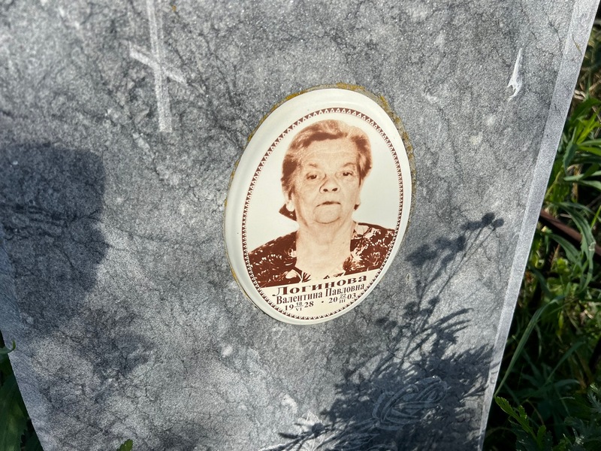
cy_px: 226
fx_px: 451
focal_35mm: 26
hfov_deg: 67.3
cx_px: 300
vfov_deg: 53.1
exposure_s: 1/3165
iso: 50
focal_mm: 5.7
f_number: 1.5
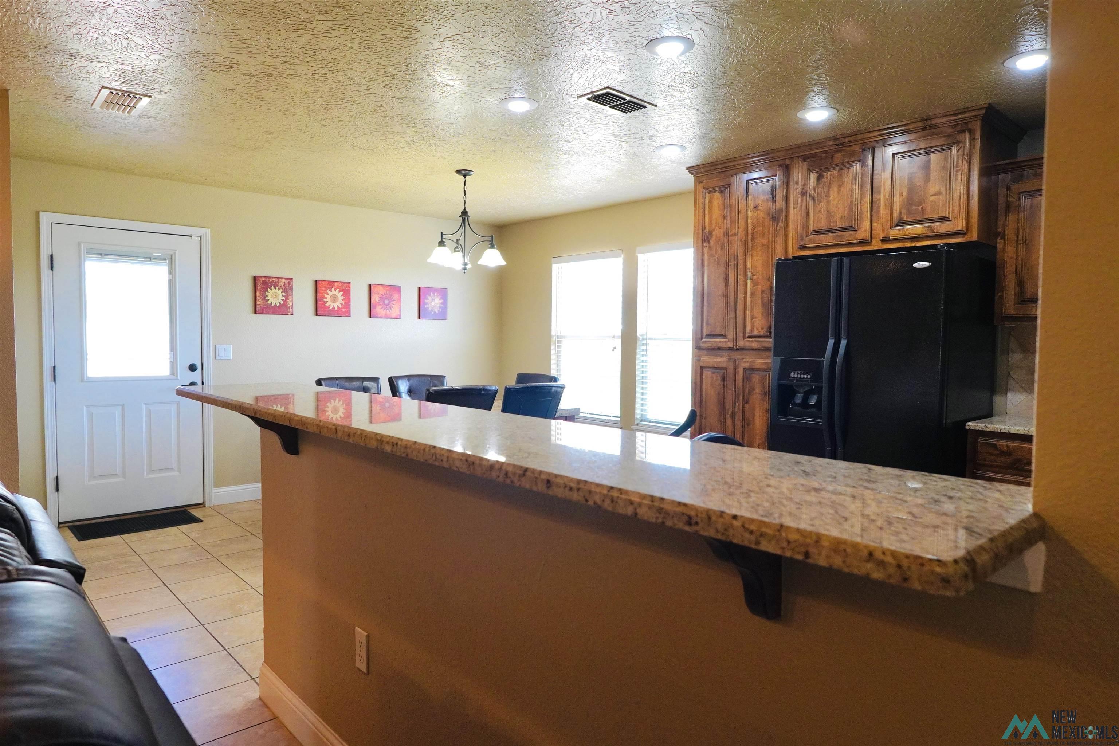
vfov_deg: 56.1
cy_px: 373
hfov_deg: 77.3
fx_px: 699
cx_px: 560
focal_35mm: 22
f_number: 4
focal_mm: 15
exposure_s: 1/160
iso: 1000
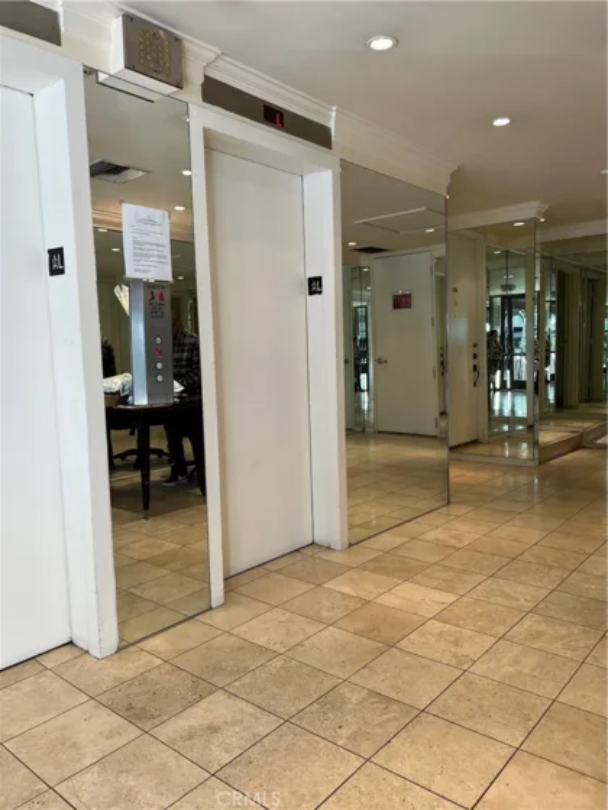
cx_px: 304
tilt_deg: -5.6
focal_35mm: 26
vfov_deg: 67.3
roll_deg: +1.7
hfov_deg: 53.1
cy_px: 405
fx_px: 609
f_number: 1.5
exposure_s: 1/120
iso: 80
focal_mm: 5.7
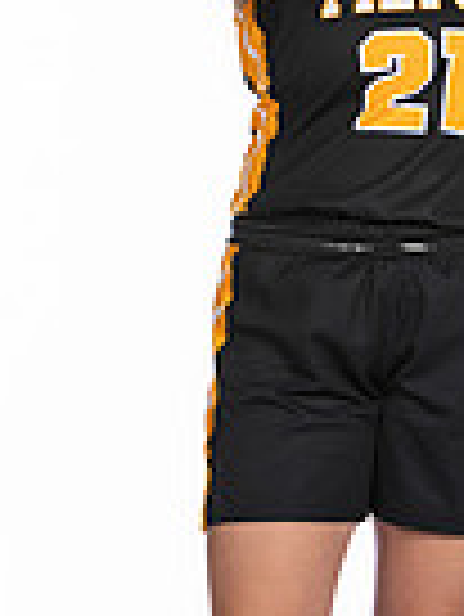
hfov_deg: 4.2
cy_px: 180
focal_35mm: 356
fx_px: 6353
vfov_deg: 5.6
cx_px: 374
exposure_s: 1/100
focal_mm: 75
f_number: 5.6
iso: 100
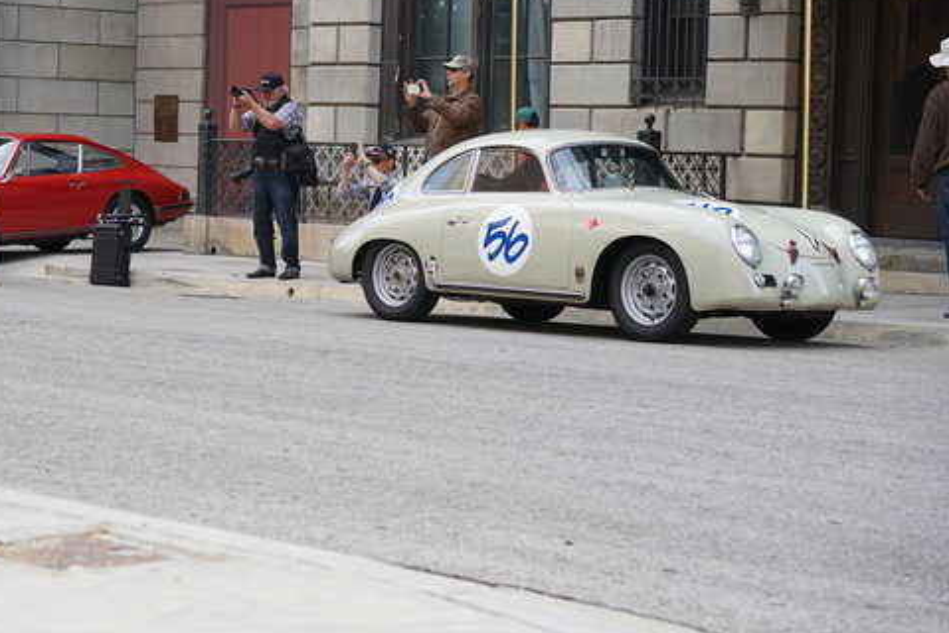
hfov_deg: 22.8
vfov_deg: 15.5
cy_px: 239
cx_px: 194
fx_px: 2320
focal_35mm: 88
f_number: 4.5
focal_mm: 55
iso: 100
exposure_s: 1/200
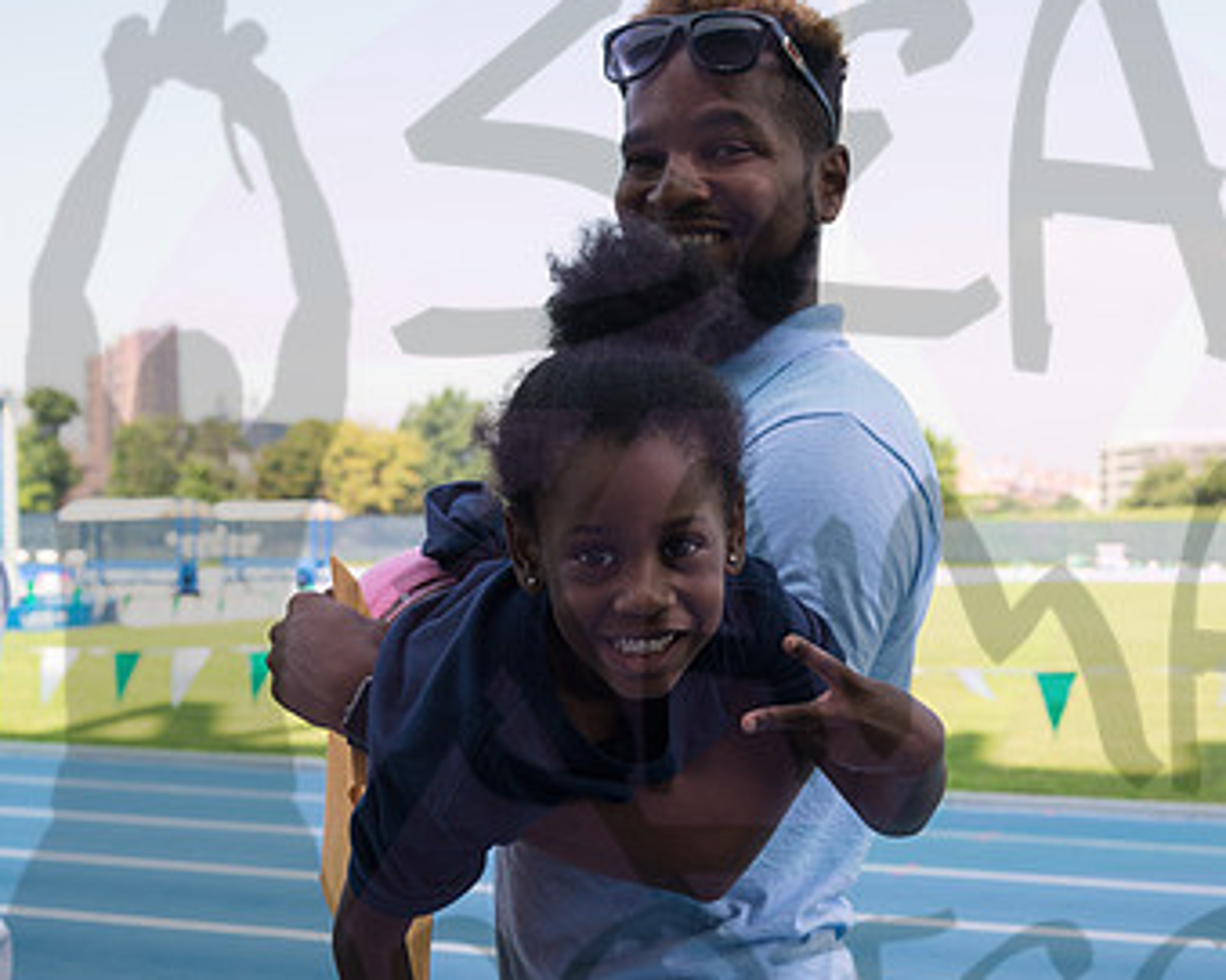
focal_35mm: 61
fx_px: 2213
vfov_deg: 24.9
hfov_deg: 30.8
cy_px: 620
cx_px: 785
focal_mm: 38
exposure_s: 1/320
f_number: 5.6
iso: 200
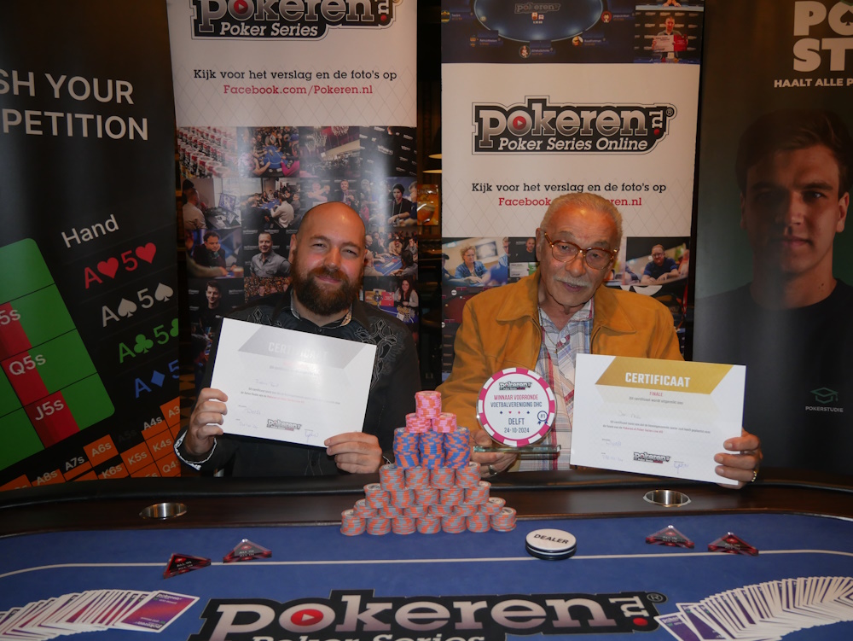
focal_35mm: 30
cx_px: 426
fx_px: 740
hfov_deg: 59.9
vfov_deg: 46.8
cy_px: 320
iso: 800
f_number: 3.7
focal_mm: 15
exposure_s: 1/60
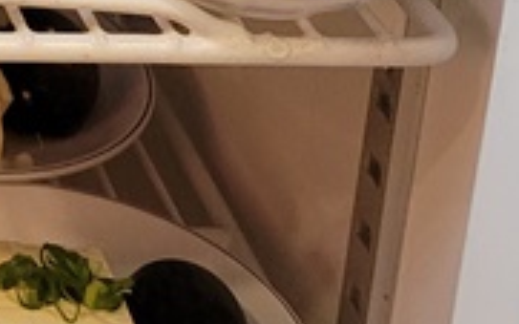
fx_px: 2149
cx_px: -720
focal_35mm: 152
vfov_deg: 7.8
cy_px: -551
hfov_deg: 11.4
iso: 250
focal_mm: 5.4
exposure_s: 1/120
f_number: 1.8
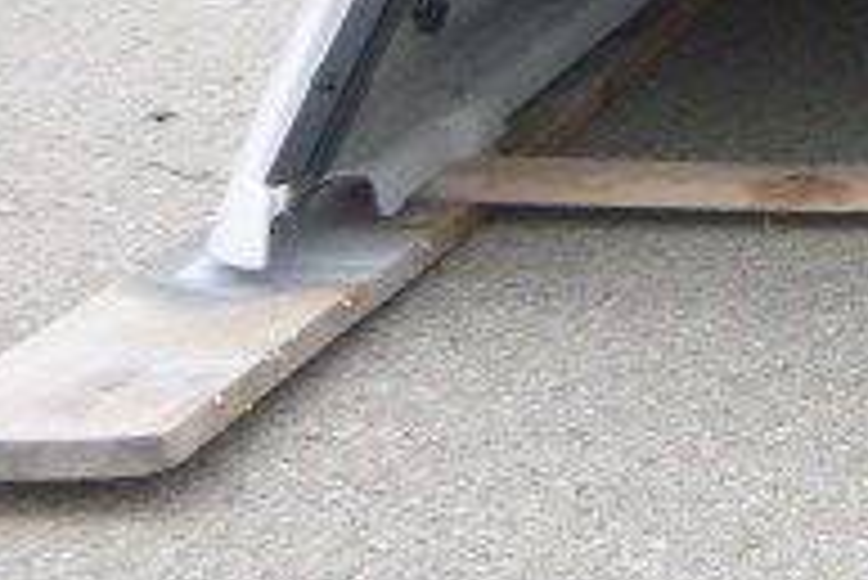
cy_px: 58
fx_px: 2992
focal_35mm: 124
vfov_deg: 11.0
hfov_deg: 15.2
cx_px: 1309
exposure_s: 1/500
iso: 400
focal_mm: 6.4
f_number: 4.4
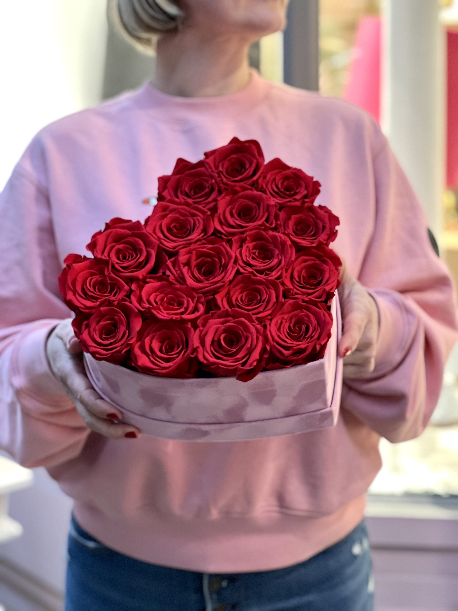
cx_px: 229
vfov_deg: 25.3
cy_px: 306
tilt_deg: -10.0
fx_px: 1358
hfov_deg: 19.1
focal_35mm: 77
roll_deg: +0.4
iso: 400
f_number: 2.8
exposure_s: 1/14
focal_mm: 9
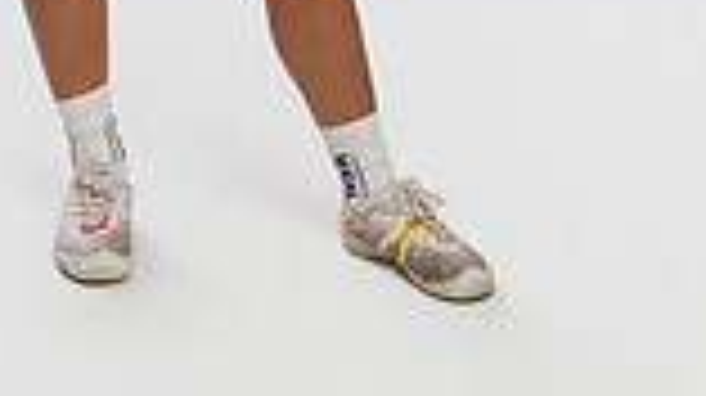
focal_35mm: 147
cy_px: -567
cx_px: 220
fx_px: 2750
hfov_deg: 14.6
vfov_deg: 7.6
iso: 640
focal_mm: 49
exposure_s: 1/250
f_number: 5.6
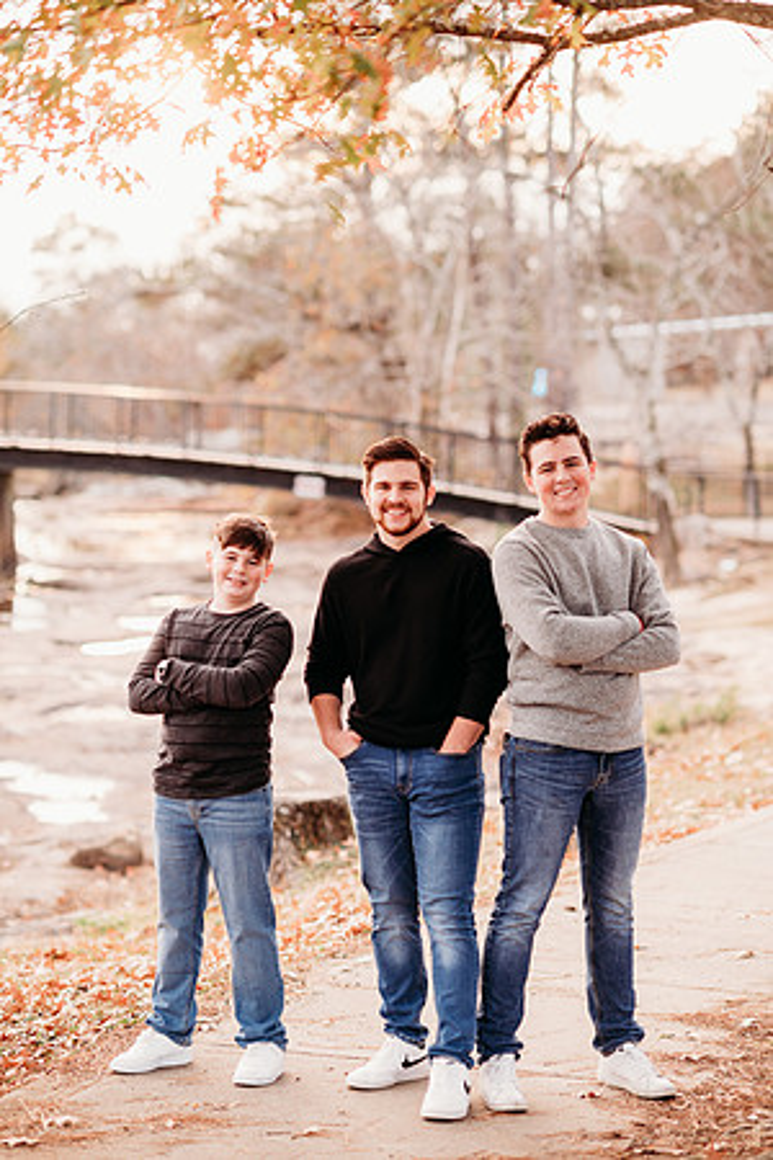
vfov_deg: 23.9
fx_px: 2737
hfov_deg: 16.1
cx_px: 386
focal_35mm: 85
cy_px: 580
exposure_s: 1/320
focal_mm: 85
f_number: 2.2
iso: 320
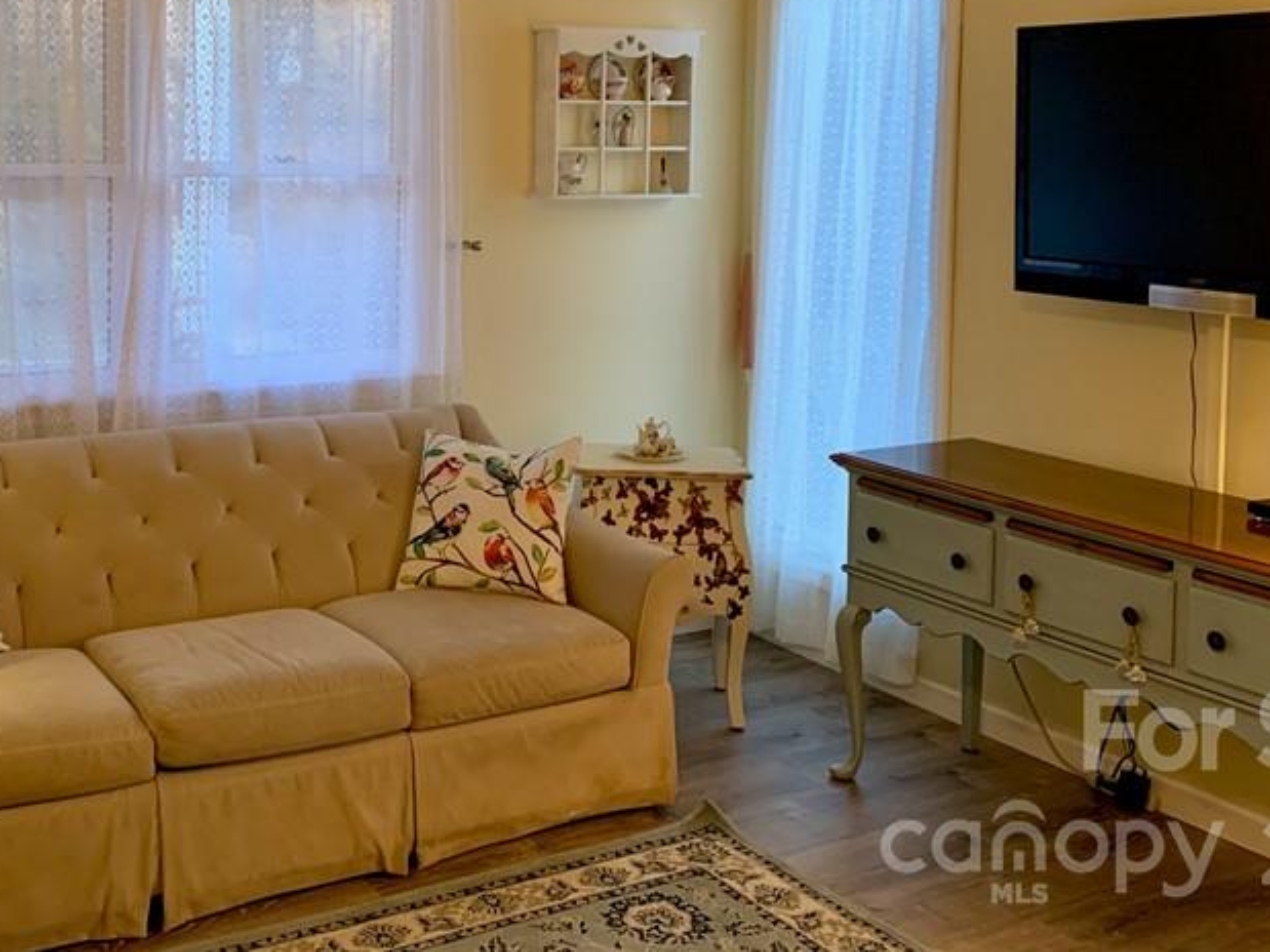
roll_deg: -0.8
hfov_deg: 43.4
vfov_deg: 32.7
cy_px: 199
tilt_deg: -3.3
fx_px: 1577
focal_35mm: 43
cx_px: 445
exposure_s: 1/60
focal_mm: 4.25
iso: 125
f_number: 1.8
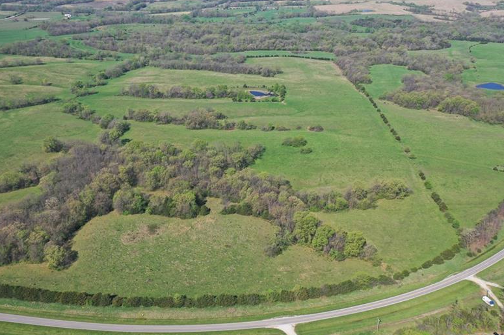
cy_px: 150
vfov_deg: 35.9
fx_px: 518
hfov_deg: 51.9
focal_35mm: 37
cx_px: 248
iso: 100
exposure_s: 1/1600
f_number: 2.8
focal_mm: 10.26
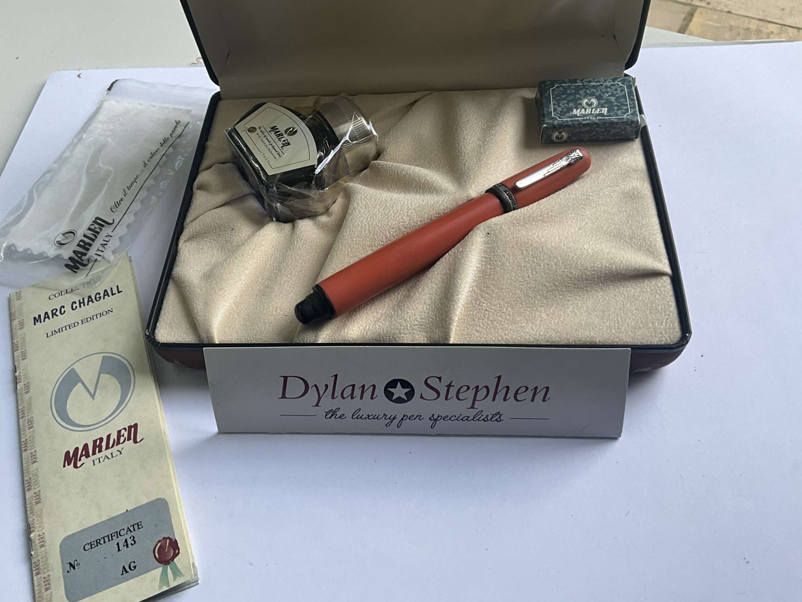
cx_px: 361
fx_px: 764
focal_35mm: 33
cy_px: 260
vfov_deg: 42.8
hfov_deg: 55.3
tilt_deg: -52.8
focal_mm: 3
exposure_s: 1/122
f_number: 1.8
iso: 20
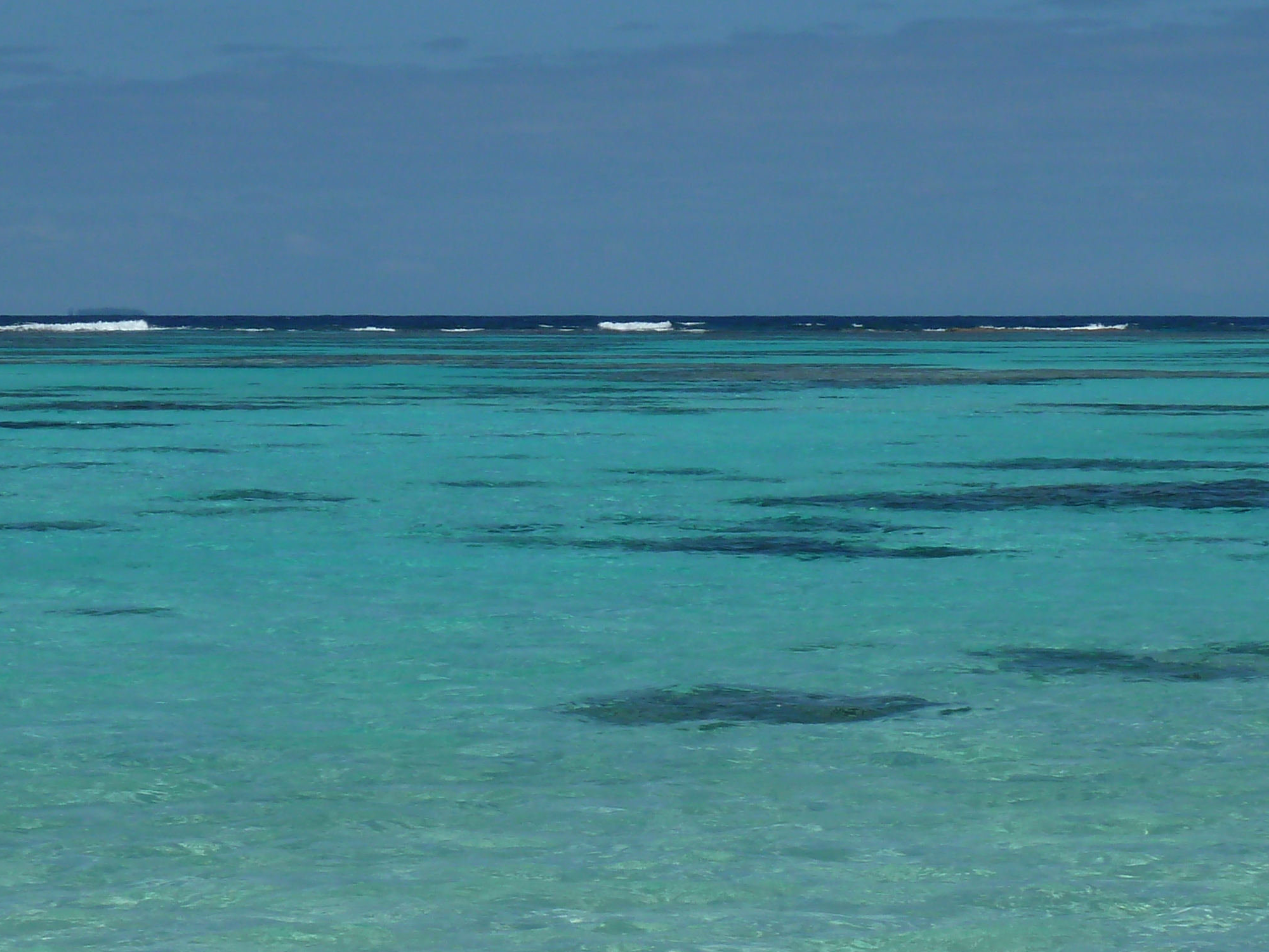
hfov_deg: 12.6
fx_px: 5719
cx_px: 404
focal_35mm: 156
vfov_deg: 9.5
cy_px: 739
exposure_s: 1/800
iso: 80
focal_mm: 12.8
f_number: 5.6
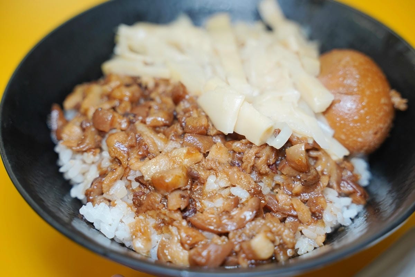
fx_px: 761
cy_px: 138
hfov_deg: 30.5
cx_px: 208
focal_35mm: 66
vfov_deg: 20.6
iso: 250
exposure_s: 1/80
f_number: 4
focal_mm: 66
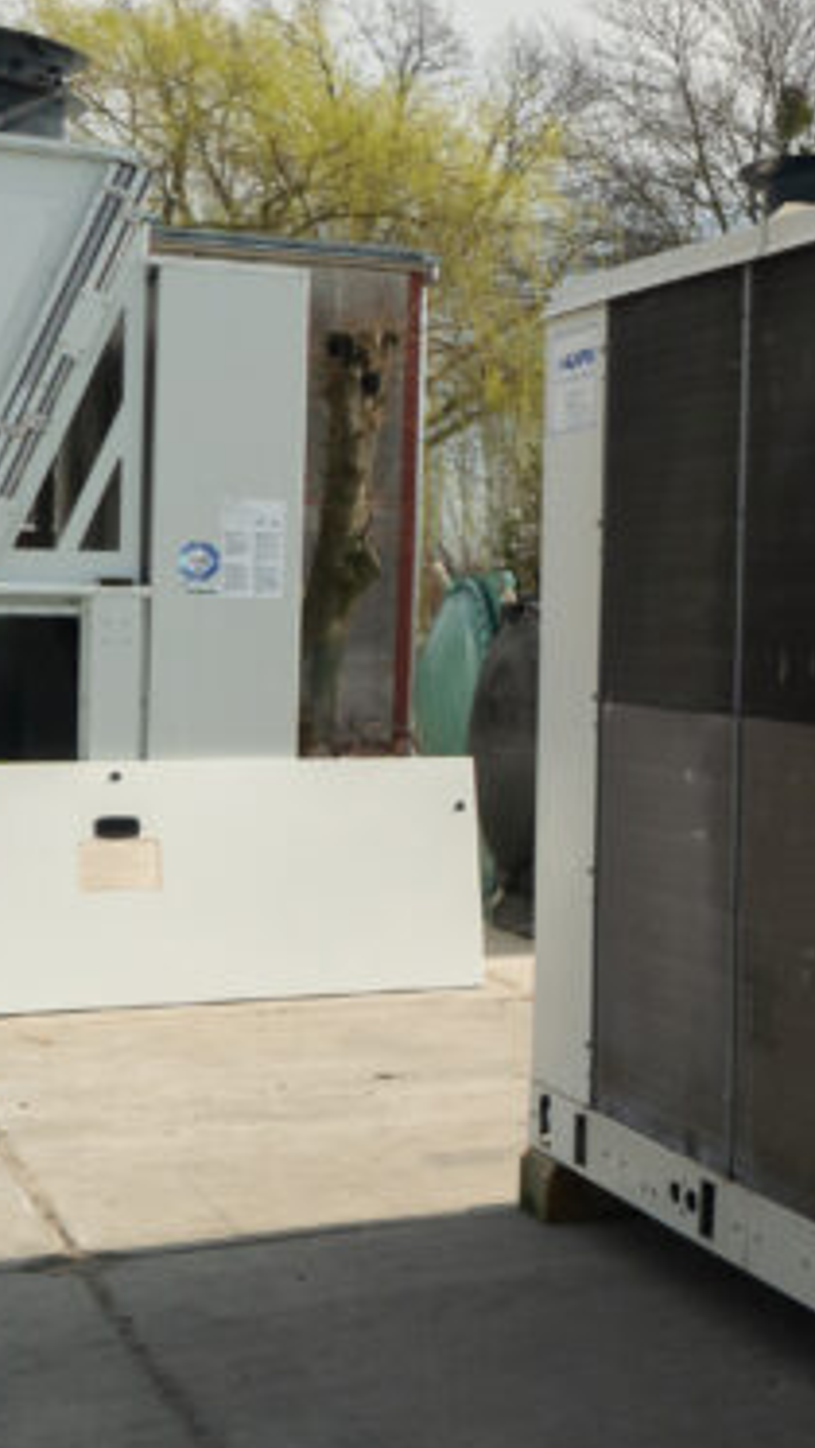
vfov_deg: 30.5
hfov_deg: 14.0
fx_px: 2649
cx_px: 1746
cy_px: 650
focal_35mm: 69
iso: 160
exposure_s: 1/125
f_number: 13
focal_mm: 24
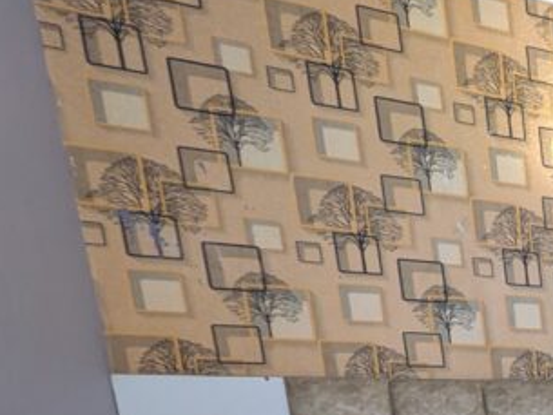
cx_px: 832
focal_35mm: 47
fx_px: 751
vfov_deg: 25.1
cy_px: 587
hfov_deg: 27.5
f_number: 2.2
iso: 204
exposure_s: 1/33.3
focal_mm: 1.83
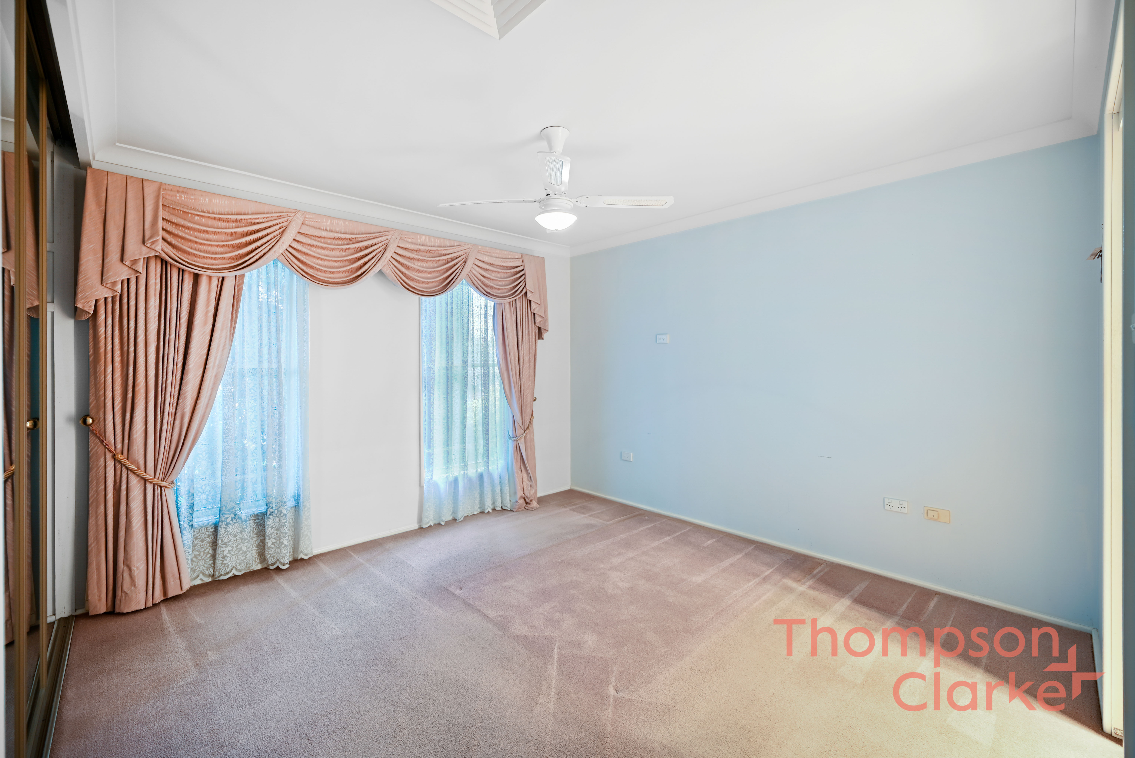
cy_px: 379
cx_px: 568
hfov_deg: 104.2
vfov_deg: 81.3
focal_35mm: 14
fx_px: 442
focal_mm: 14
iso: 125
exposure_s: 1/1.67
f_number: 4
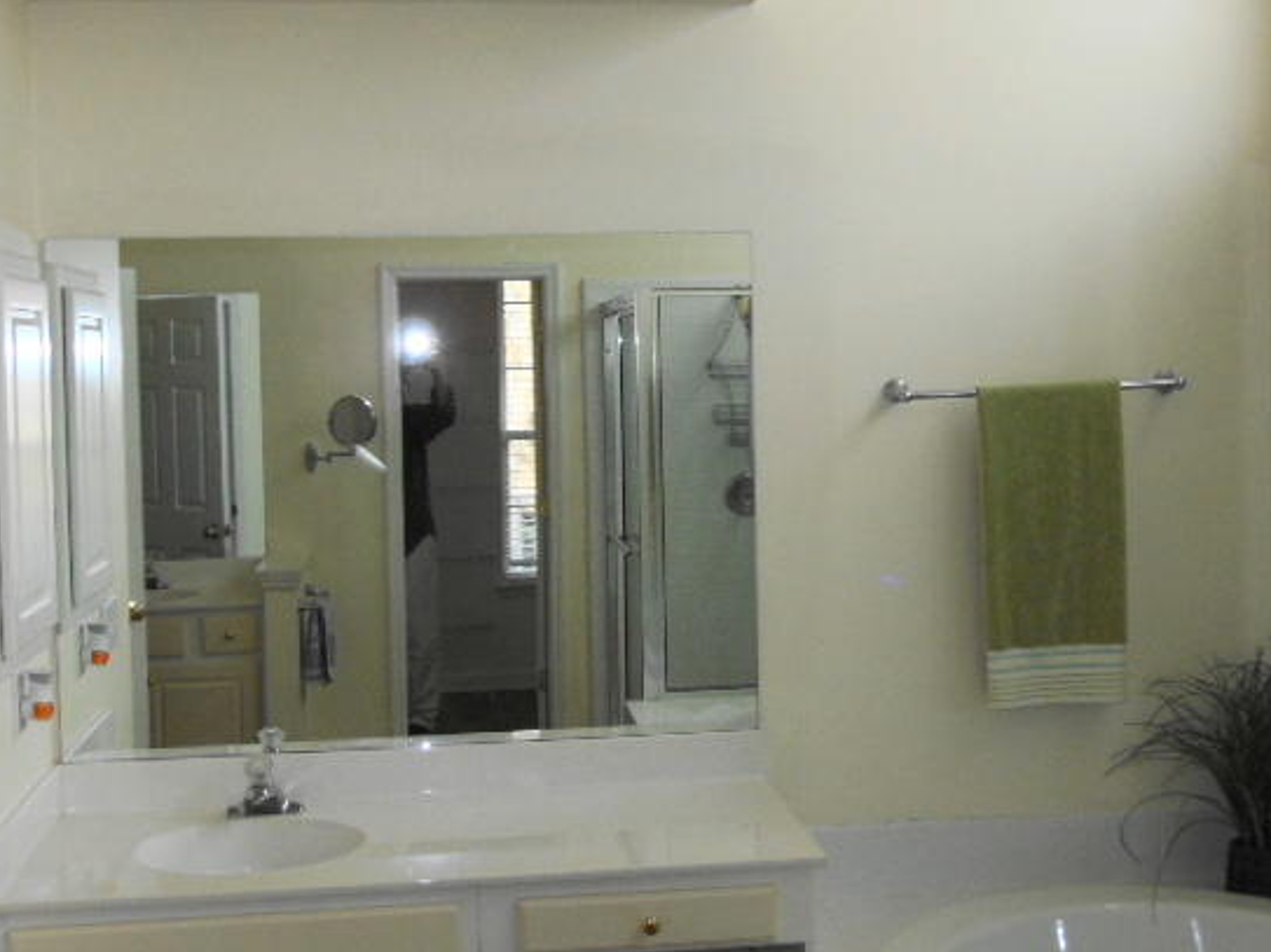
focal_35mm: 46
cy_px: 430
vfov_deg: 31.5
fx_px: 1689
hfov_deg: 41.2
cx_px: 618
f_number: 3.3
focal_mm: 6.9
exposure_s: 1/60
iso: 80
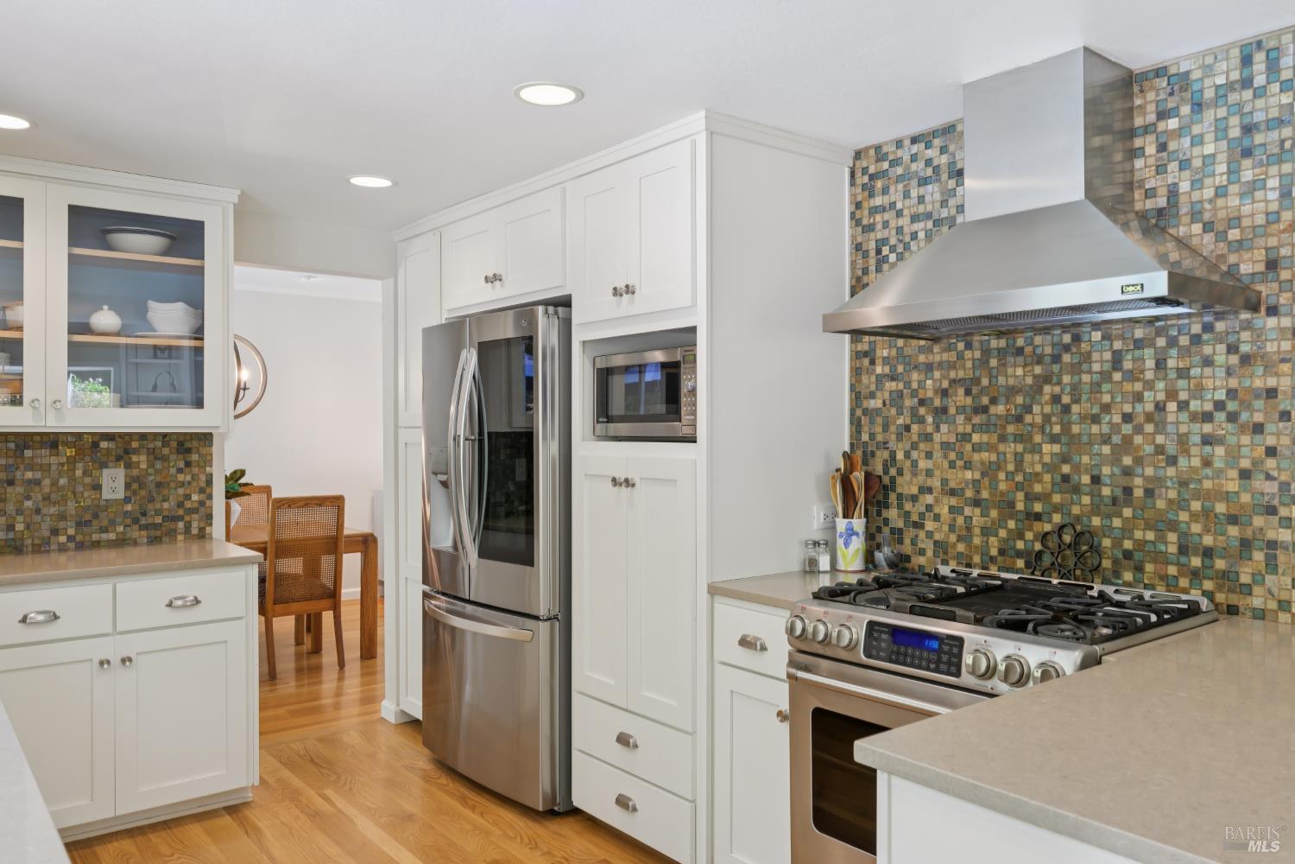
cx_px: 648
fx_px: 953
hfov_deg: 68.4
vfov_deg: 48.7
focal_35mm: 26
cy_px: 432
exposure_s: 1/20
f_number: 8
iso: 500
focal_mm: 26.5
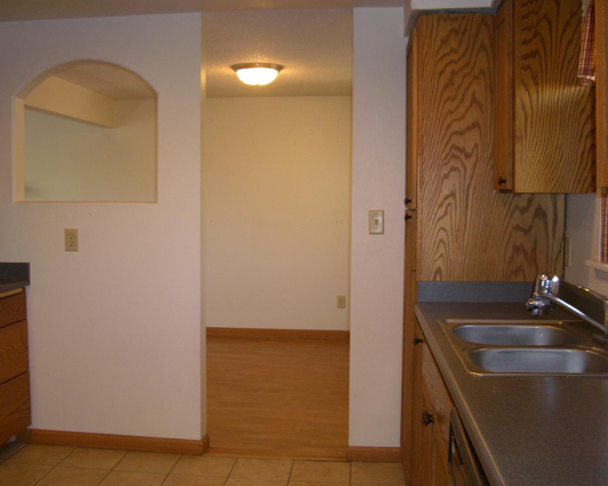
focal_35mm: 40
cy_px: 244
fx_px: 720
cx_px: 288
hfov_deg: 45.8
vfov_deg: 37.3
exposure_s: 1/60
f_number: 2.8
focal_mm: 7.9
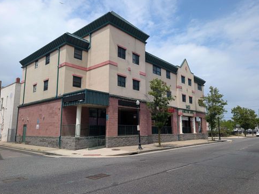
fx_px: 187
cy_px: 95
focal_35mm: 25
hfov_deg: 69.4
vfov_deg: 54.9
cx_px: 129
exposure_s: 1/1513
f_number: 1.68
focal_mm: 6.9
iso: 21
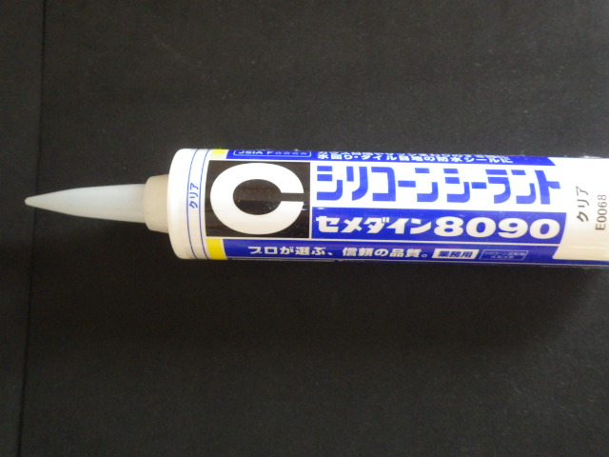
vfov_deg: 54.9
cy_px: 228
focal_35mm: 25
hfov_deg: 69.4
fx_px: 440
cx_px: 304
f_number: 2
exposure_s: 1/45
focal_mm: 4.5
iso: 1000
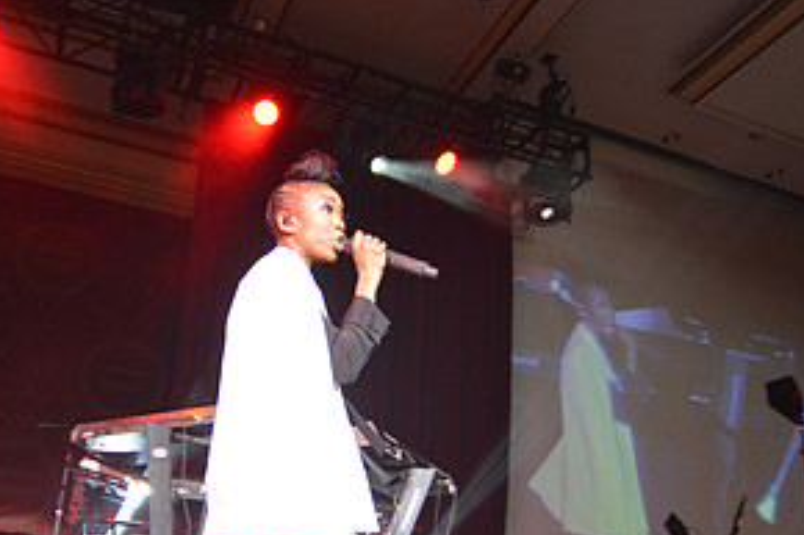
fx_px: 804
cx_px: 333
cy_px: 439
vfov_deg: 35.5
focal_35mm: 36
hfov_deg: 52.9
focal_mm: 18
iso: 1600
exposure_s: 1/125
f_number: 4
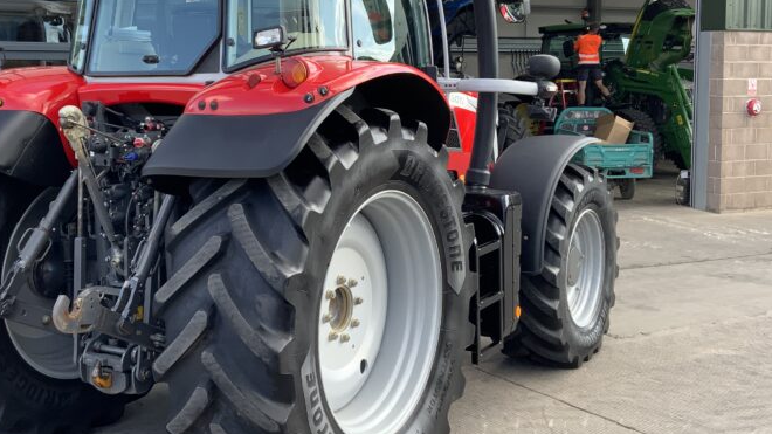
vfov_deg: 24.3
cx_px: 325
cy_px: 147
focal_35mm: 49
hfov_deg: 42.0
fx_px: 1003
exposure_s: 1/227
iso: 16
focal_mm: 3
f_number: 1.8
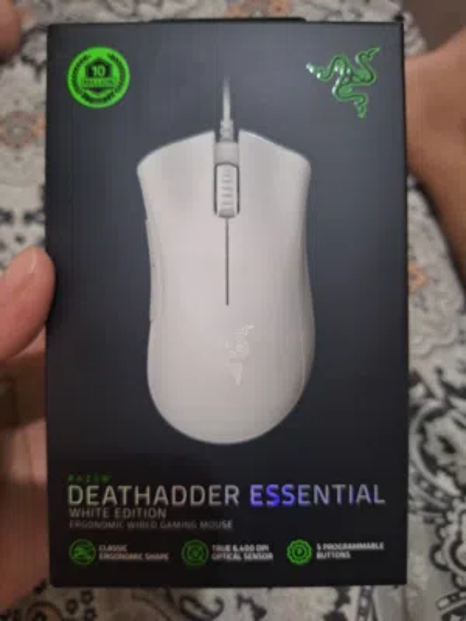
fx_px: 413
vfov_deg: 73.9
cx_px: 233
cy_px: 310
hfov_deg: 58.9
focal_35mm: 23
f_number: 1.8
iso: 320
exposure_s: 1/25
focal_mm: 5.54
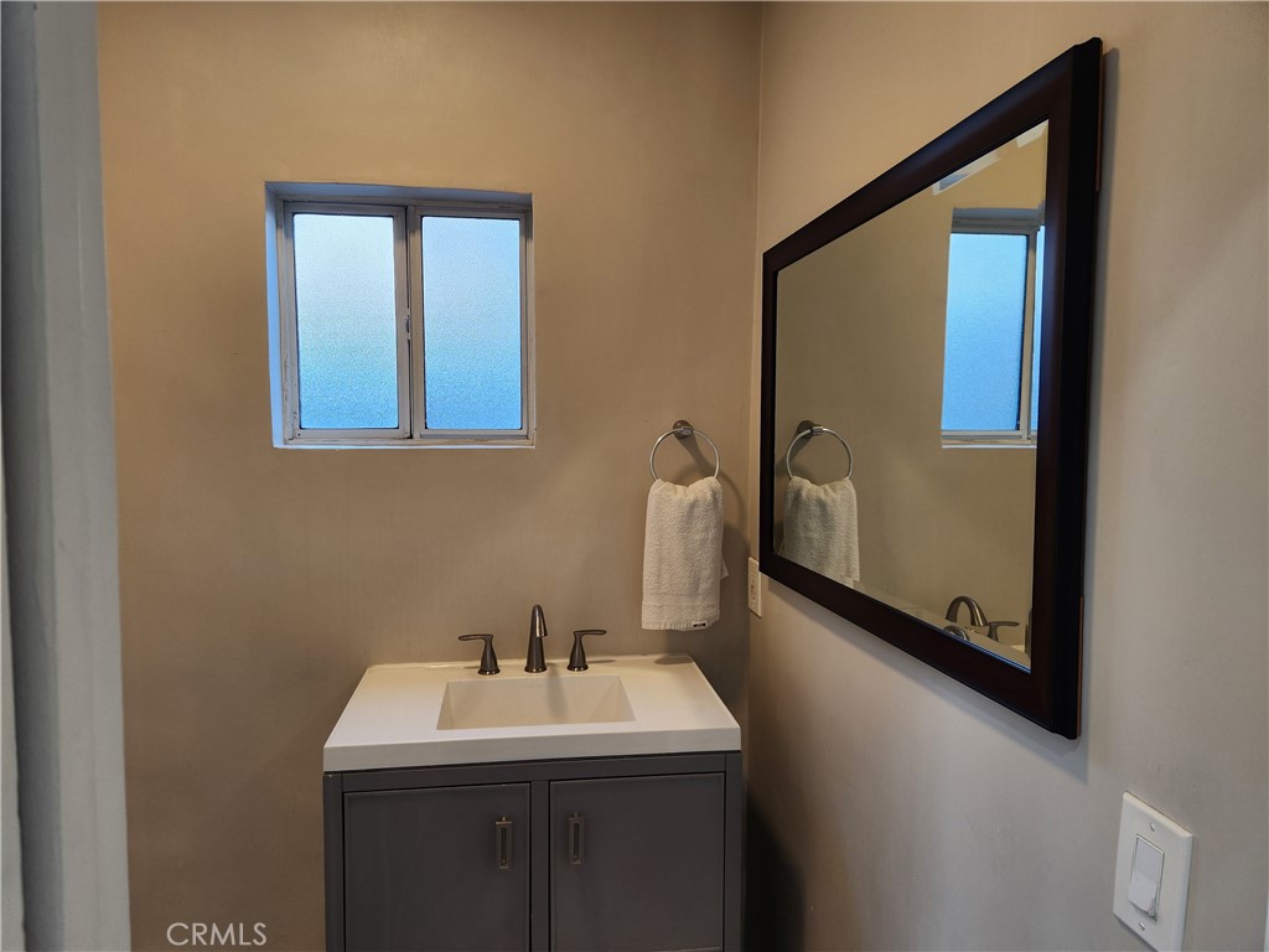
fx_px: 843
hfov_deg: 73.9
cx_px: 634
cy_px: 476
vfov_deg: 58.9
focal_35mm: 23
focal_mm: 5.4
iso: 80
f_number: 1.8
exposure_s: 1/120
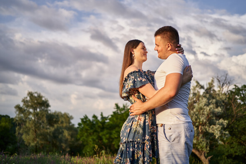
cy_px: 82
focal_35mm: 35
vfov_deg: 37.8
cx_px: 123
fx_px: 239
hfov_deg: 54.4
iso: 200
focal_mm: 35
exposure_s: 1/3200
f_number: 1.8
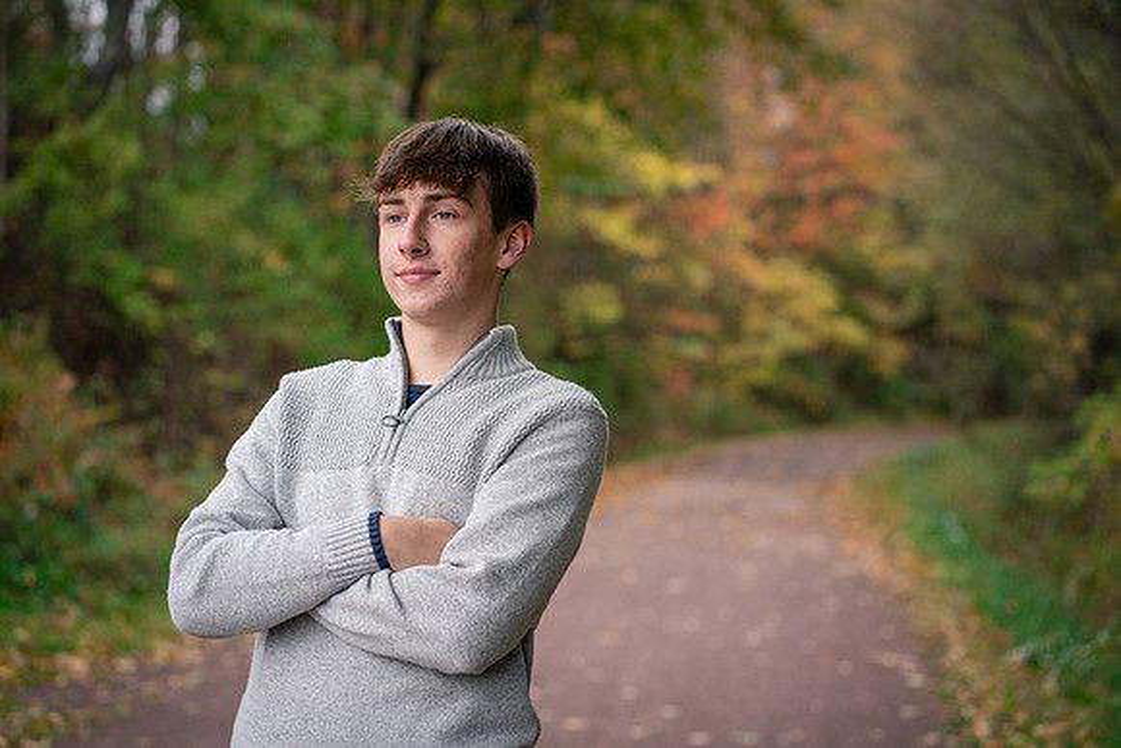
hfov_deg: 23.9
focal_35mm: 85
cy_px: 374
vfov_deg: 16.1
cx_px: 560
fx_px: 2647
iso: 640
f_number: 3.5
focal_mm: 85
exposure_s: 1/160
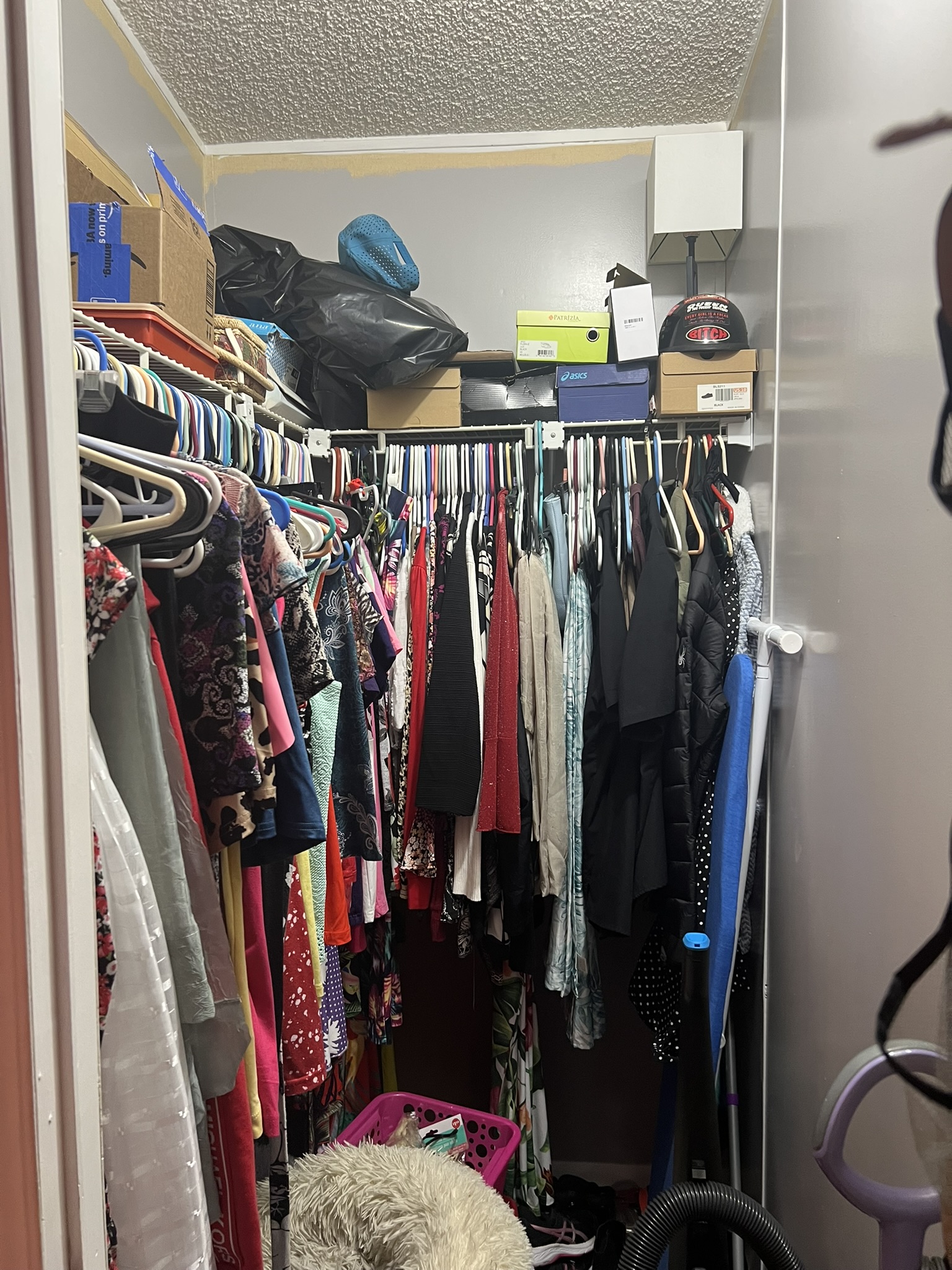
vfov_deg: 67.3
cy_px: 635
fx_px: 953
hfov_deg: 53.1
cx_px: 476
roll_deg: +1.2
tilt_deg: -2.2
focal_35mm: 26
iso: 160
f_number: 1.5
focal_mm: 5.7
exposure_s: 1/60
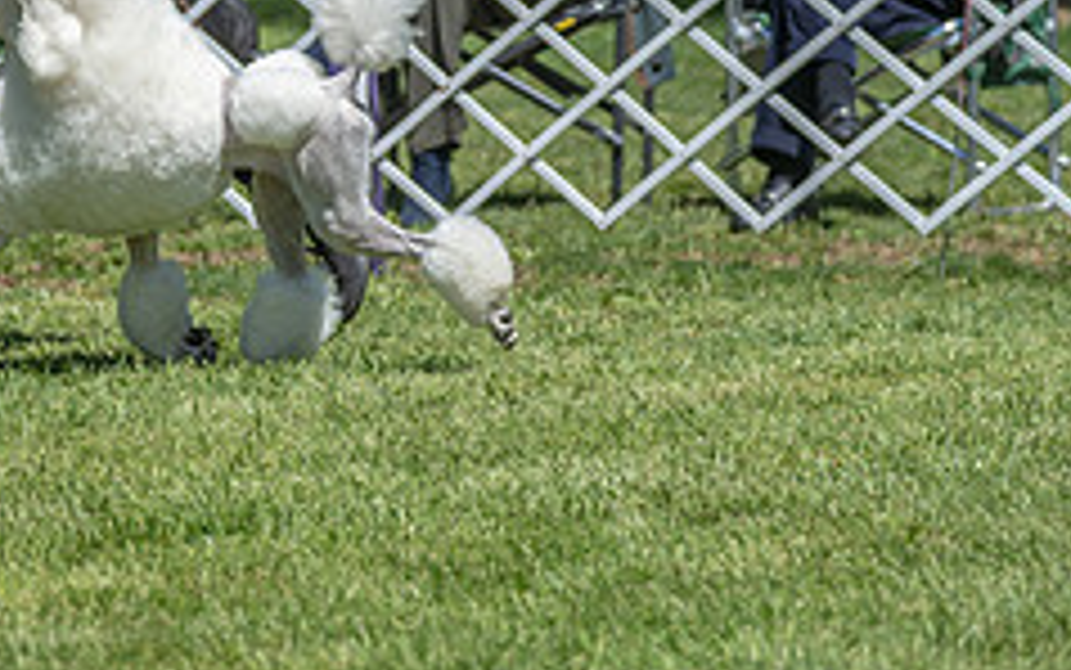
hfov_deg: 6.2
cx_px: -22
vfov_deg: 3.9
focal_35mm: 335
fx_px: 9783
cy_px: -16
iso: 200
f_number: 5
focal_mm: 135
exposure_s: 1/1000
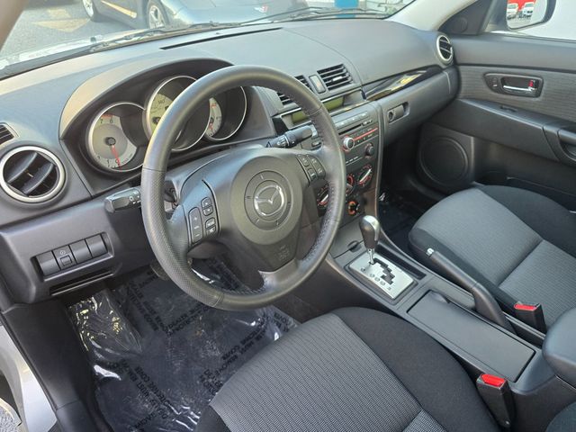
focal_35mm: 23
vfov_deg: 58.9
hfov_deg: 73.9
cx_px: 288
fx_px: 383
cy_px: 216
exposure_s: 1/120
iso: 250
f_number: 1.7
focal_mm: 6.3
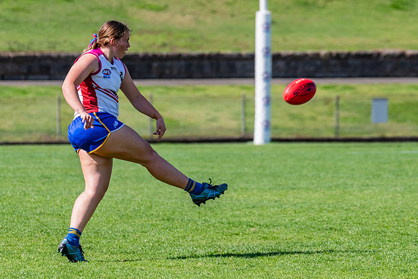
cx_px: 176
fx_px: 5998
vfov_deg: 2.7
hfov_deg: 4.0
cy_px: 148
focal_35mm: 517
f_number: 9
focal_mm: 330
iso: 800
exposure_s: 1/1250
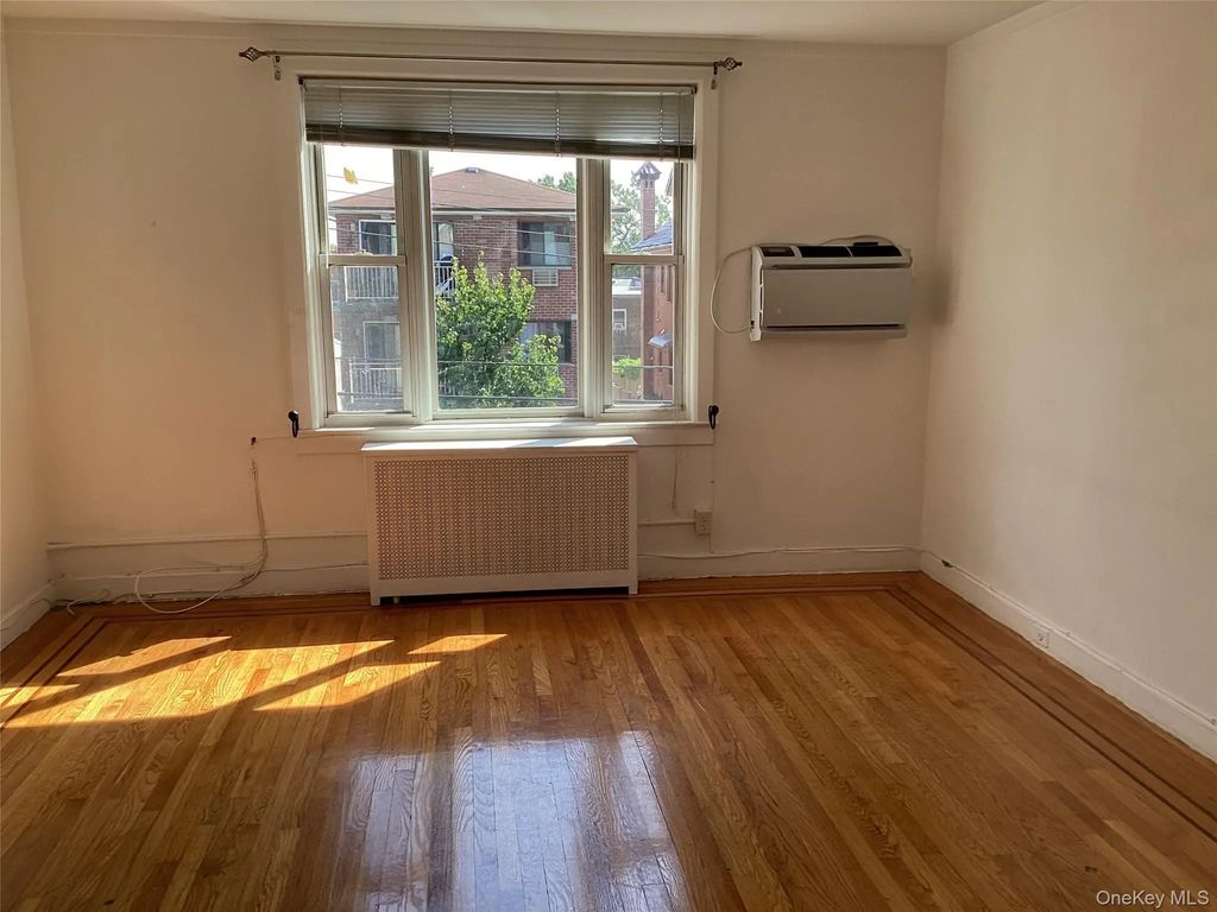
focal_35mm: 31
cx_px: 608
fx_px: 1090
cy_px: 456
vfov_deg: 45.4
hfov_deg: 58.4
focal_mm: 3.3
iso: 25
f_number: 2.4
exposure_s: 1/120
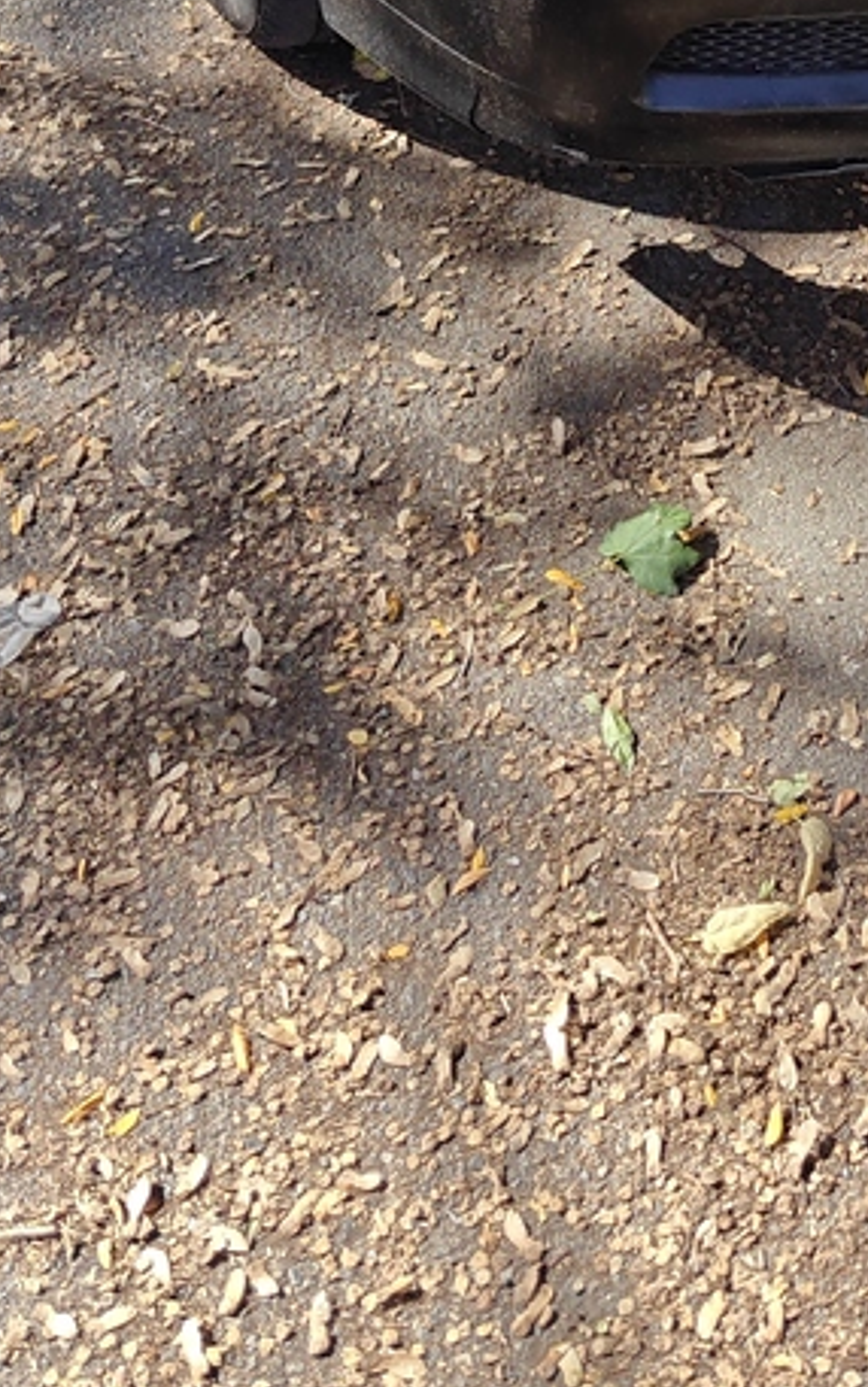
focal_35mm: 64
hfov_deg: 19.9
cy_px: -194
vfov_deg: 28.6
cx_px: 789
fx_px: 2420
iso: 50
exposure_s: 1/1017
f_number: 1.6
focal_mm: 6.06
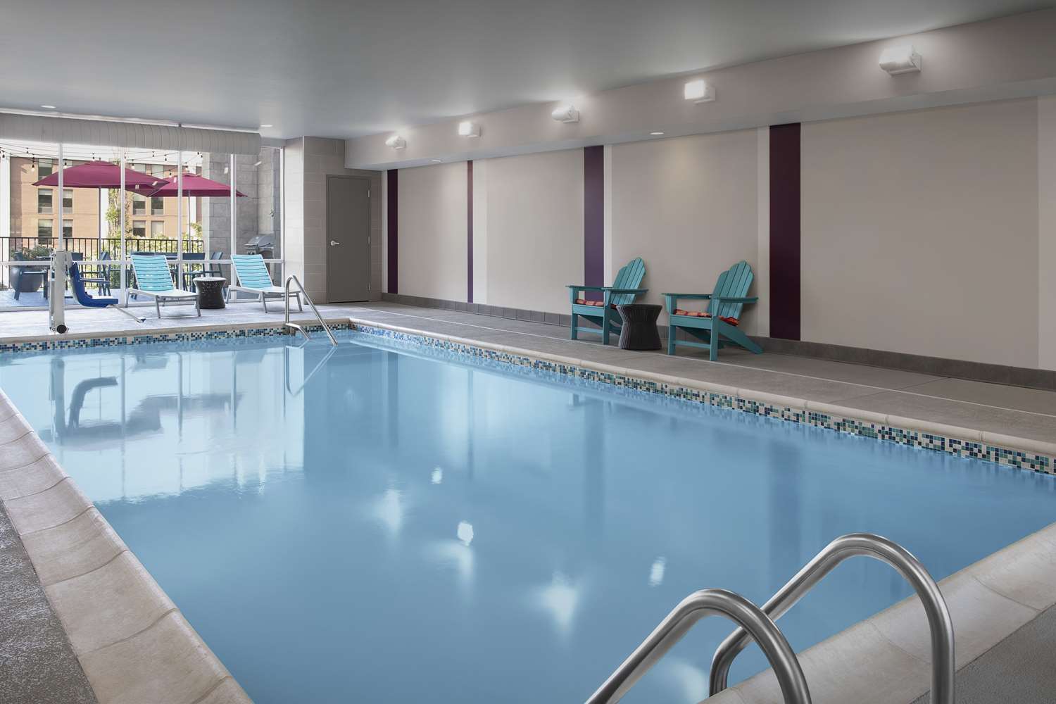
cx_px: 528
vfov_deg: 45.0
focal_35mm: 29
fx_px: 851
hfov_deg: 63.7
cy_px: 352
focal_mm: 29
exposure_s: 3
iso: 50
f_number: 11
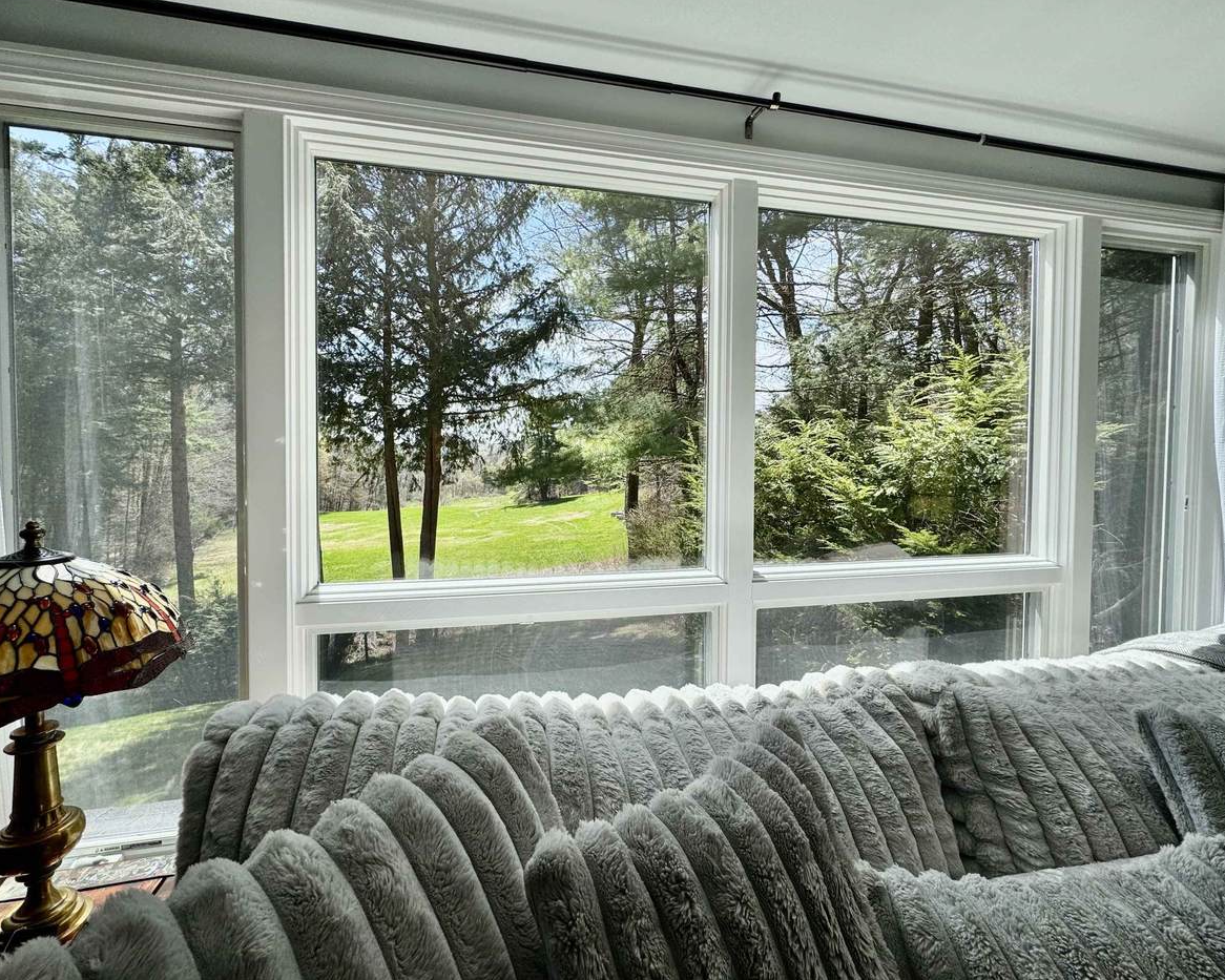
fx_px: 544
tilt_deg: -2.3
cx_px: 585
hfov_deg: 96.7
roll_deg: -1.0
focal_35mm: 15
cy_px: 478
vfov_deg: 84.0
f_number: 2.2
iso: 40
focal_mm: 2.22
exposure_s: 1/512
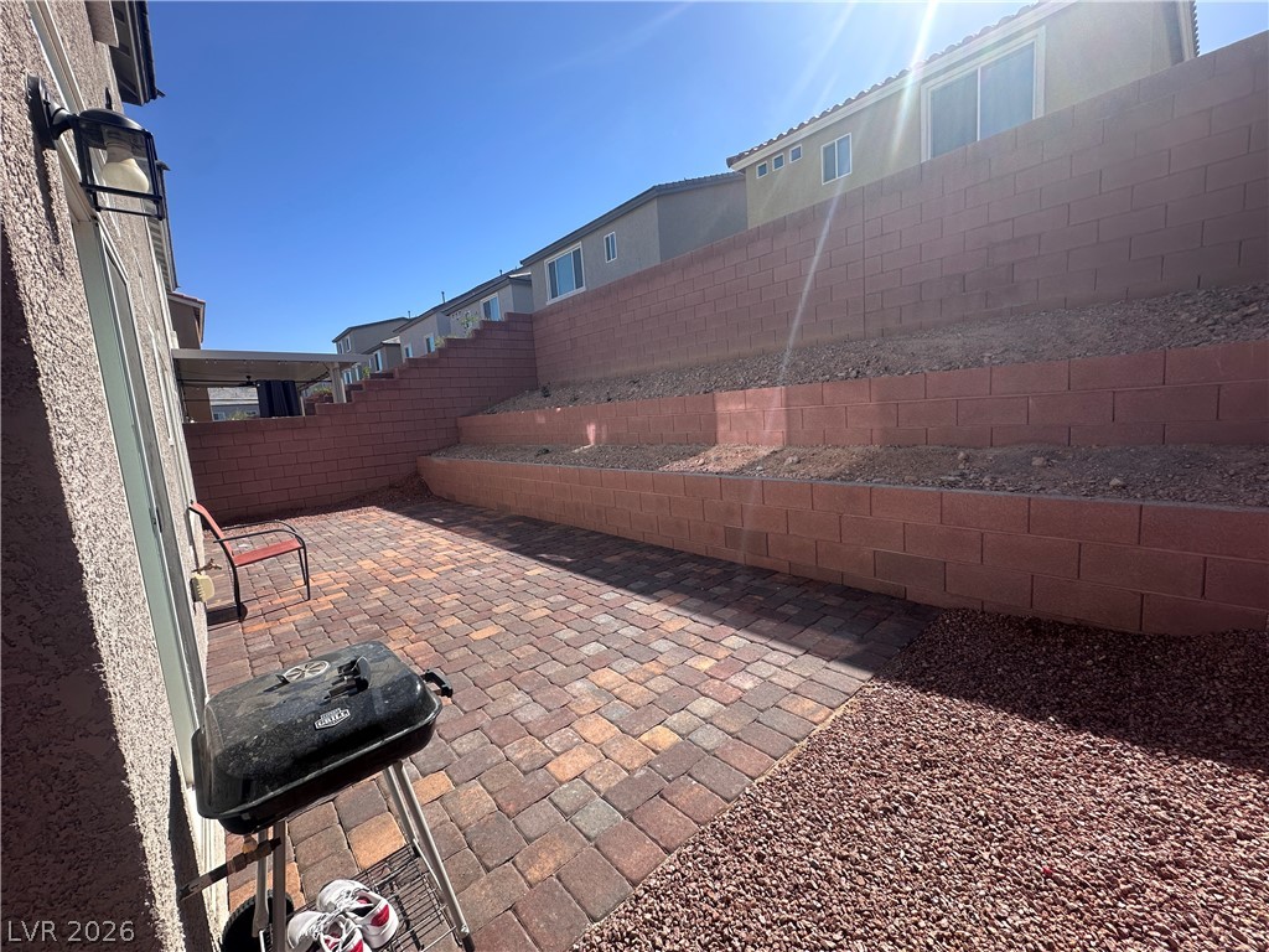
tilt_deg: -6.8
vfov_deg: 85.7
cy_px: 476
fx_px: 513
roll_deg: +4.0
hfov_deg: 102.1
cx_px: 634
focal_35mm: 14
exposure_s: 1/955
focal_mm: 2.22
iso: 50
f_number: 2.2
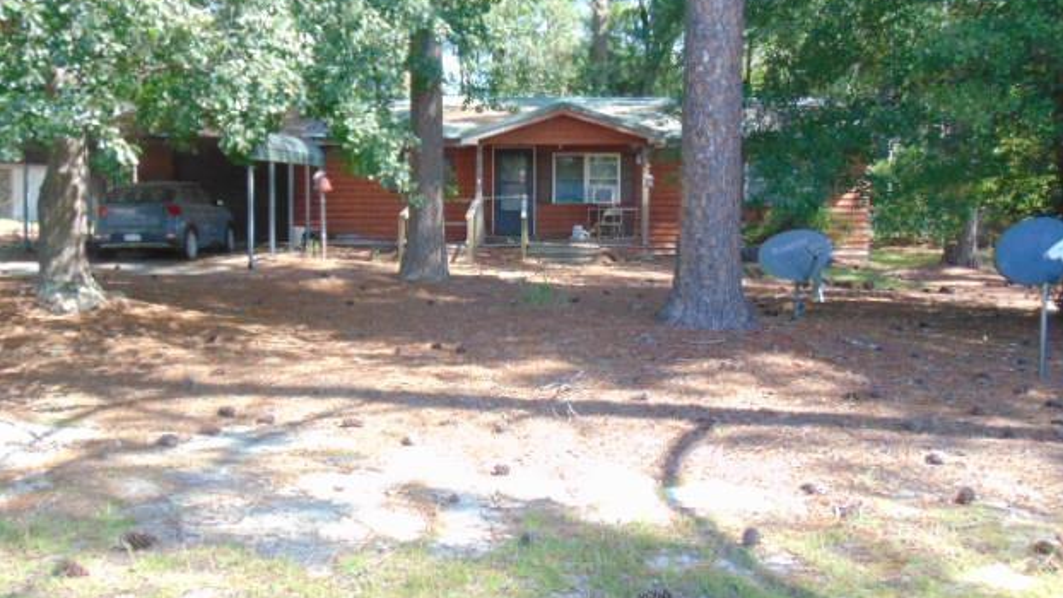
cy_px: 248
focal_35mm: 37
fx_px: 1043
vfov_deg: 31.9
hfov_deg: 54.0
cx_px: 518
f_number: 3.2
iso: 400
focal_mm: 5.8
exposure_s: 1/500
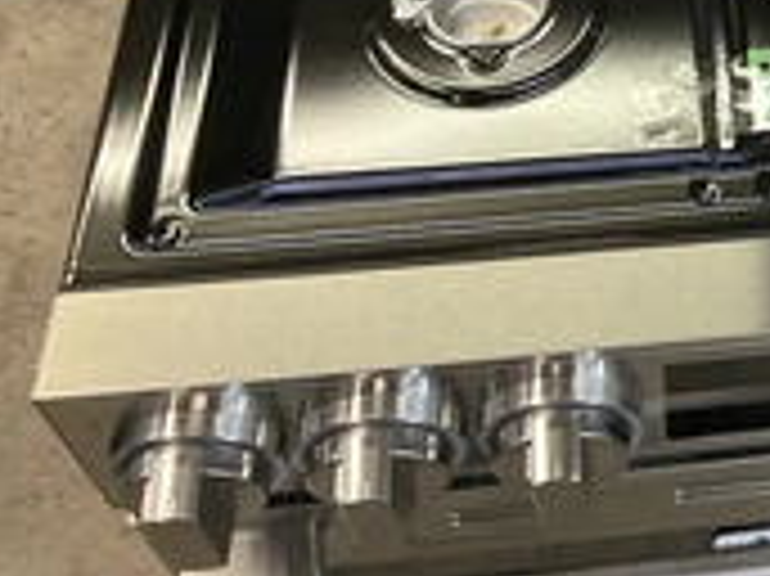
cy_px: -40
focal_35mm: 68
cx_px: 856
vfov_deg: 20.7
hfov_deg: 26.3
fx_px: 1512
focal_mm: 3
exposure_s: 1/30
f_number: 1.8
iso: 320
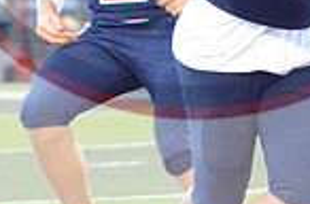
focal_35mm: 1194
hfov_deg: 1.7
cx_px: 187
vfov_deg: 1.1
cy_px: -110
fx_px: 10238
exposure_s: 1/400
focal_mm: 200
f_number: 5
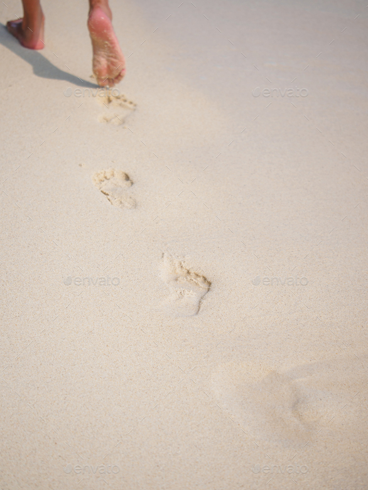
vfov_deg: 15.3
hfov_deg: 11.5
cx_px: 184
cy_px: 245
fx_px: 1828
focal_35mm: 129
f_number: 2.8
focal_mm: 64
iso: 200
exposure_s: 1/2500
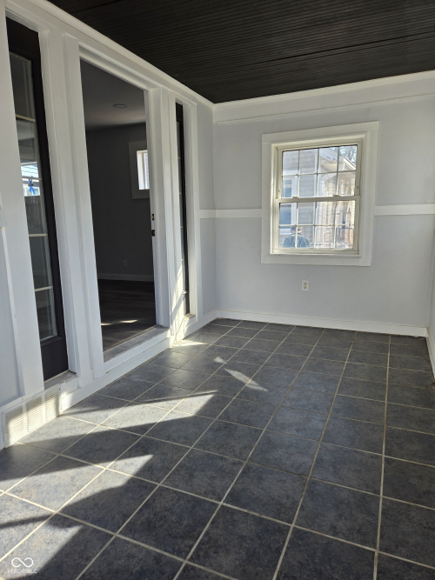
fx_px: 385
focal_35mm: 23
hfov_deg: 58.9
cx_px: 218
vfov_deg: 73.9
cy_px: 290
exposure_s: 1/230
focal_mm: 5.4
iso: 25
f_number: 1.8
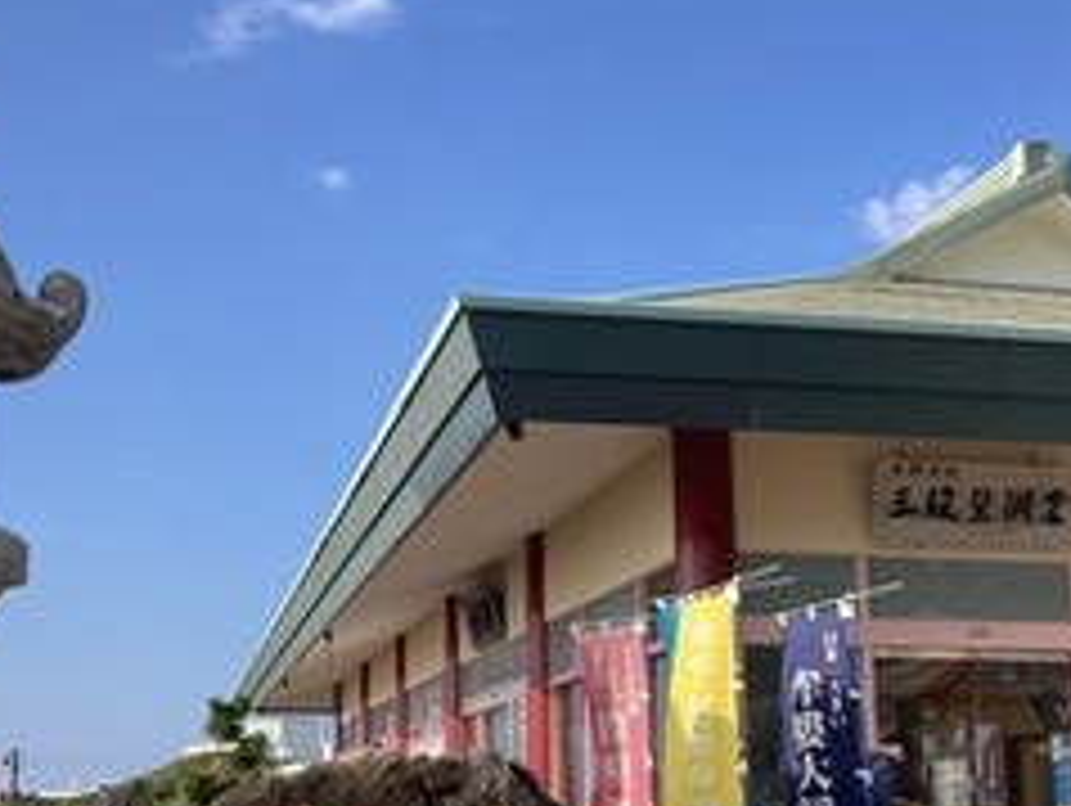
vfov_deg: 30.5
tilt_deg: +8.9
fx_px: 1456
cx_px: 477
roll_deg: -0.3
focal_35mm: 47
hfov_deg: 40.3
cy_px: 576
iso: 20
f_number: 1.8
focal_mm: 3.99
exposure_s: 1/1715
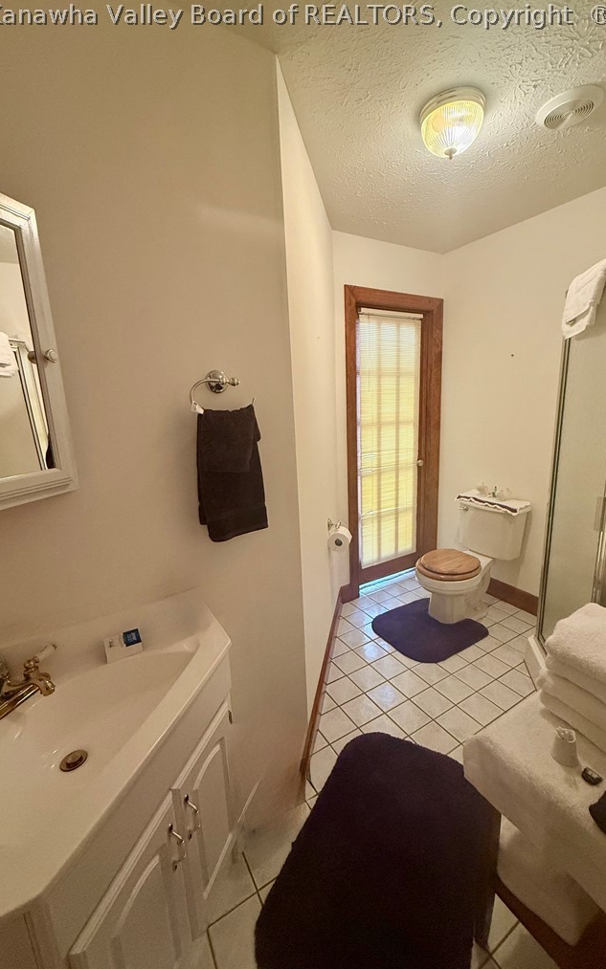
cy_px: 484
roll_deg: +1.1
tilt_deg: -11.1
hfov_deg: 74.7
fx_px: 396
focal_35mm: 15
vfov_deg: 101.5
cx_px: 319
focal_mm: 2.22
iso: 500
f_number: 2.2
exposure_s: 1/60
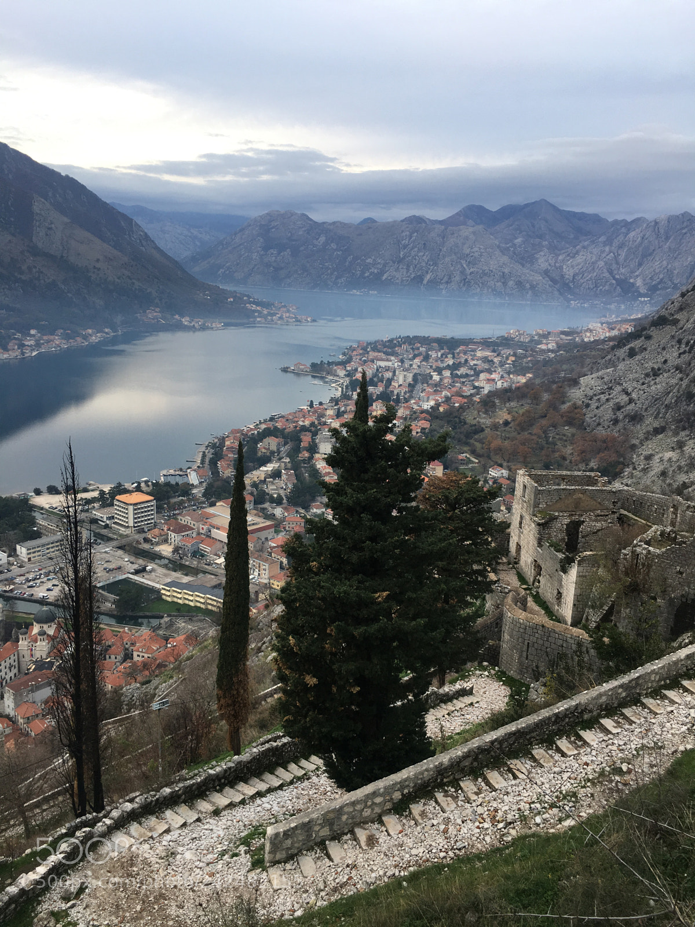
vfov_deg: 61.7
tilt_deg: -13.9
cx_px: 348
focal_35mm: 29
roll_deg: -3.1
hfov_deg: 48.2
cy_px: 464
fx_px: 776
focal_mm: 4.15
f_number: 2.2
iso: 25
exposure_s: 1/50
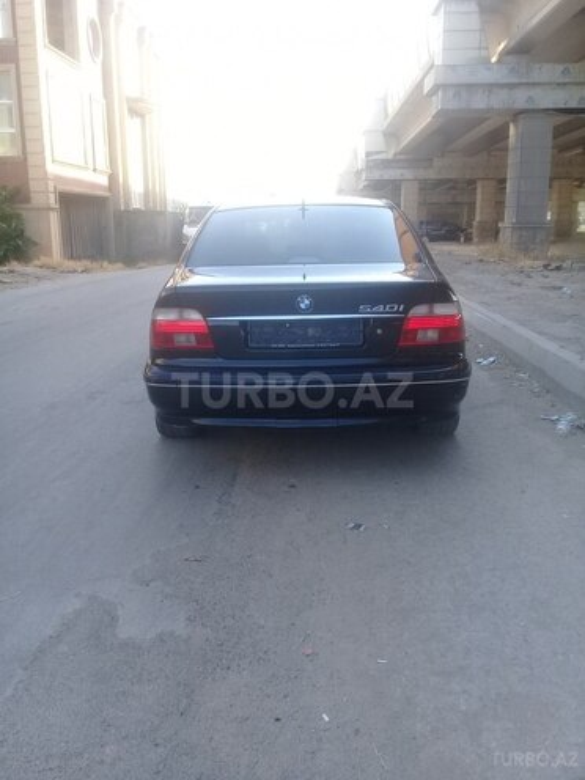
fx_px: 699
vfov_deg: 58.4
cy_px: 390
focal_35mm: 31
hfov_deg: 45.4
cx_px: 292
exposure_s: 1/185
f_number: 2.2
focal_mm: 3.3
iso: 50
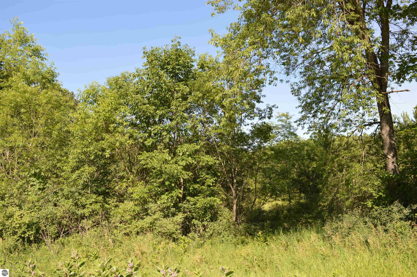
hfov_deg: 67.4
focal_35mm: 27
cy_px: 138
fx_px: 312
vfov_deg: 47.8
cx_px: 208
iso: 100
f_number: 7.1
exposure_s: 1/200
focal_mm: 18
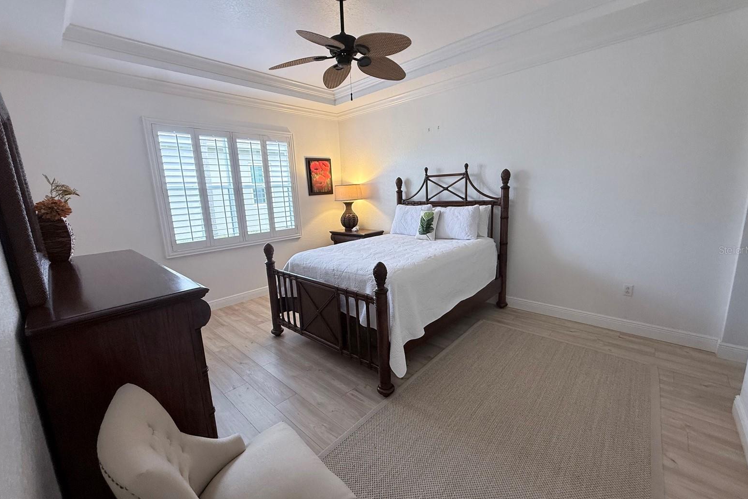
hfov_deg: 100.4
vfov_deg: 77.3
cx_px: 379
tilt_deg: -10.0
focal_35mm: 15
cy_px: 250
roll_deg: +3.0
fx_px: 312
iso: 200
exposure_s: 1/120
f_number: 2.2
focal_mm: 2.22
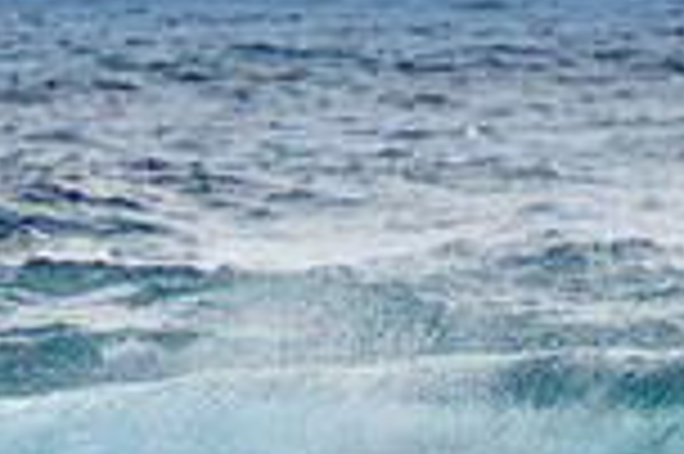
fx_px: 43425
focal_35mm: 2288
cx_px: 387
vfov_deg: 0.6
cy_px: 632
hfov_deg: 0.9
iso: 360
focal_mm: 400
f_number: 5.6
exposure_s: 1/2000
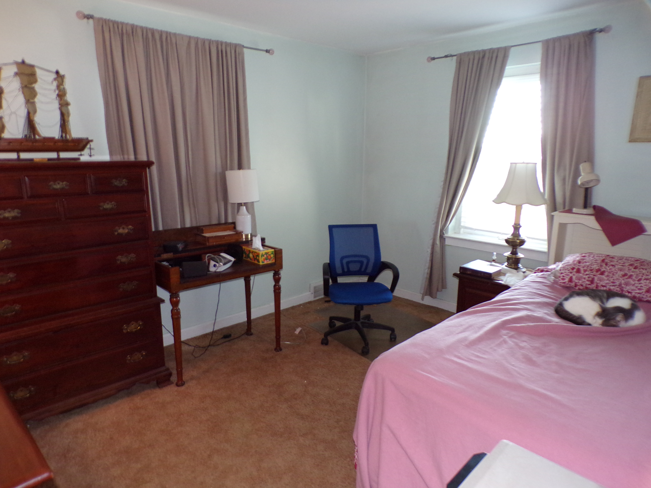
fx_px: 451
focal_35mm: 24
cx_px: 326
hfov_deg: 71.6
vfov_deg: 56.8
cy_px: 244
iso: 200
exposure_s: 1/27
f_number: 3
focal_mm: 4.3
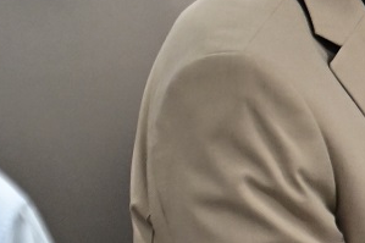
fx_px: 4276
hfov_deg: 4.8
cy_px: 177
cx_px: 695
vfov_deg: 3.3
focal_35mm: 422
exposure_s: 1/400
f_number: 4
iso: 1600
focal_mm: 70
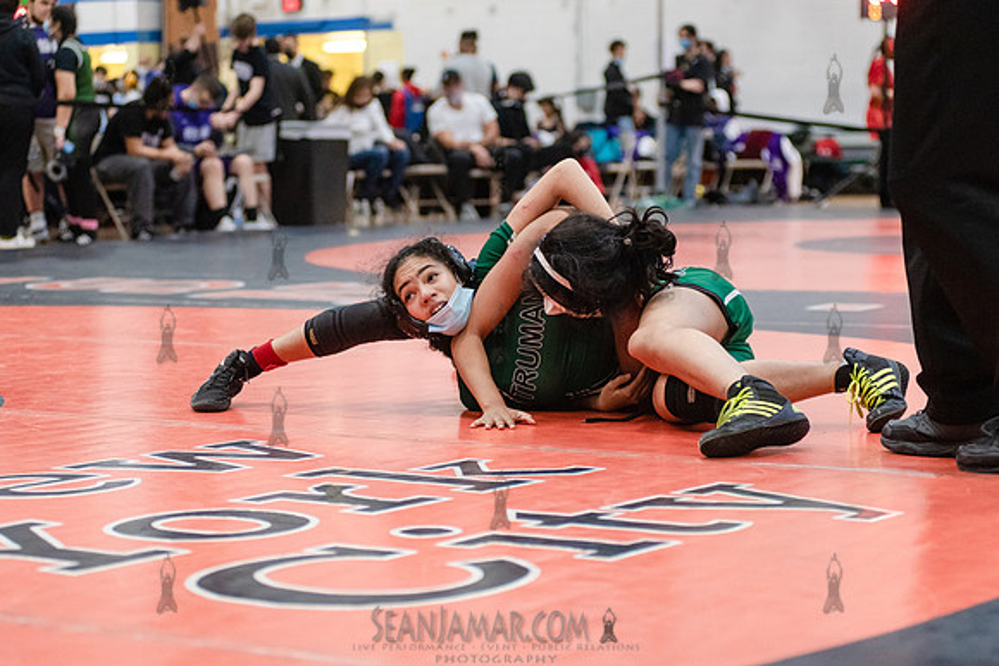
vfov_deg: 15.8
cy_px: 333
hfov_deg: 23.6
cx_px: 500
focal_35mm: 86
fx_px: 2394
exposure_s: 1/400
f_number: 3.5
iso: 4000
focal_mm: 80
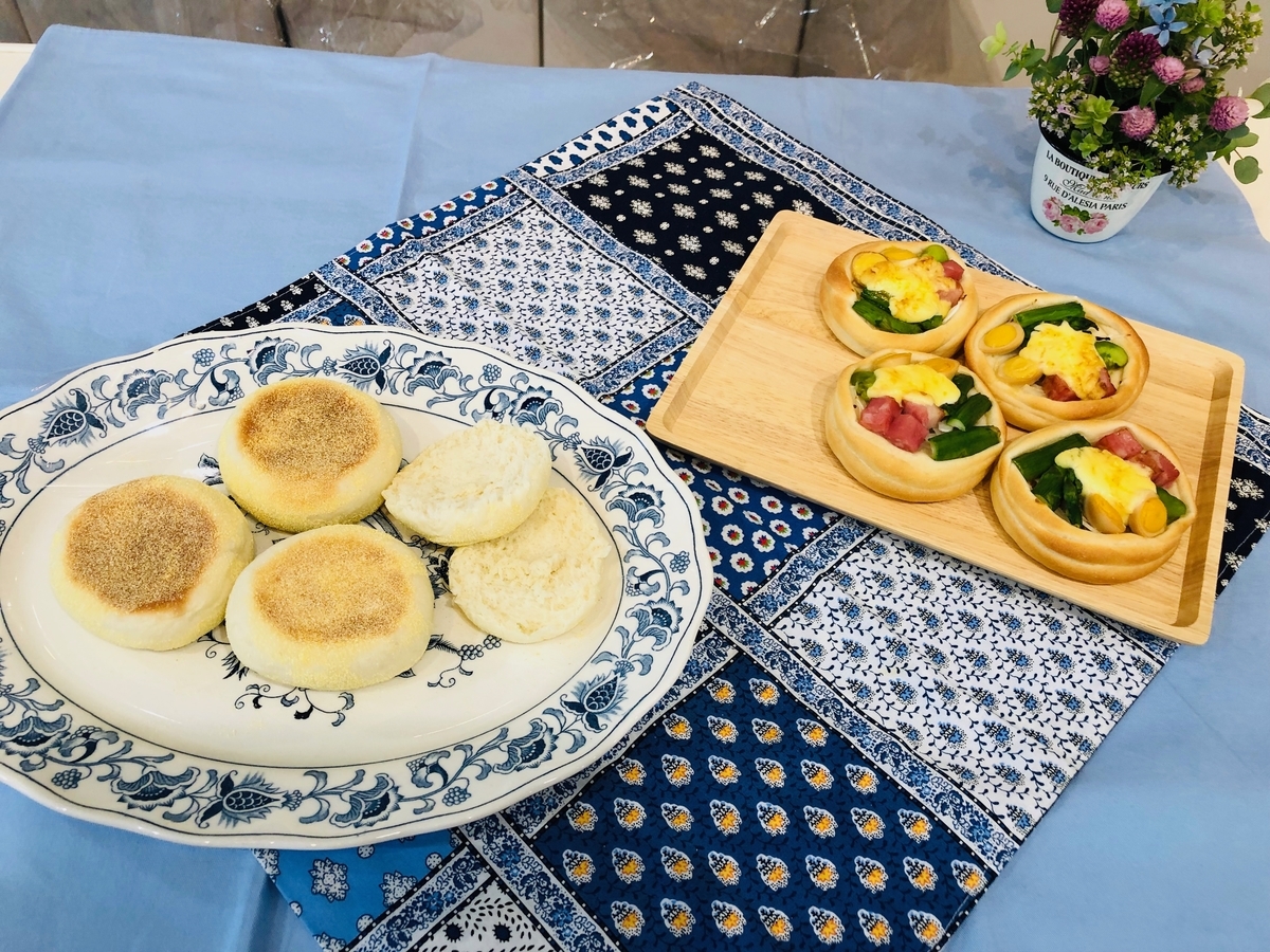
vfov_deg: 49.7
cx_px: 635
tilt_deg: -52.4
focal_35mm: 28
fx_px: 1027
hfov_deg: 63.4
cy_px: 476
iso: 25
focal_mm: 3.99
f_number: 1.8
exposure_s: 1/33
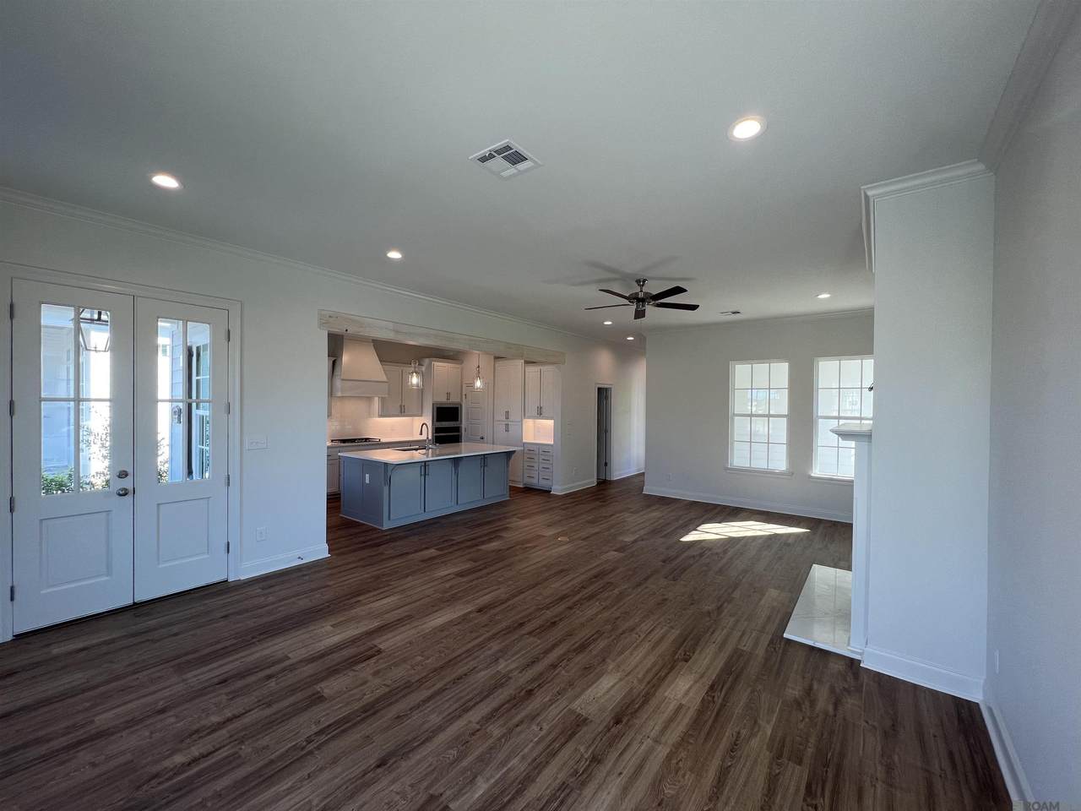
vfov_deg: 89.9
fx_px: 406
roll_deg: -1.0
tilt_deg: -0.1
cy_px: 406
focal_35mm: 13
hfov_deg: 106.2
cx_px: 540
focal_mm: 1.57
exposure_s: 1/120
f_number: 1.8
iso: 64
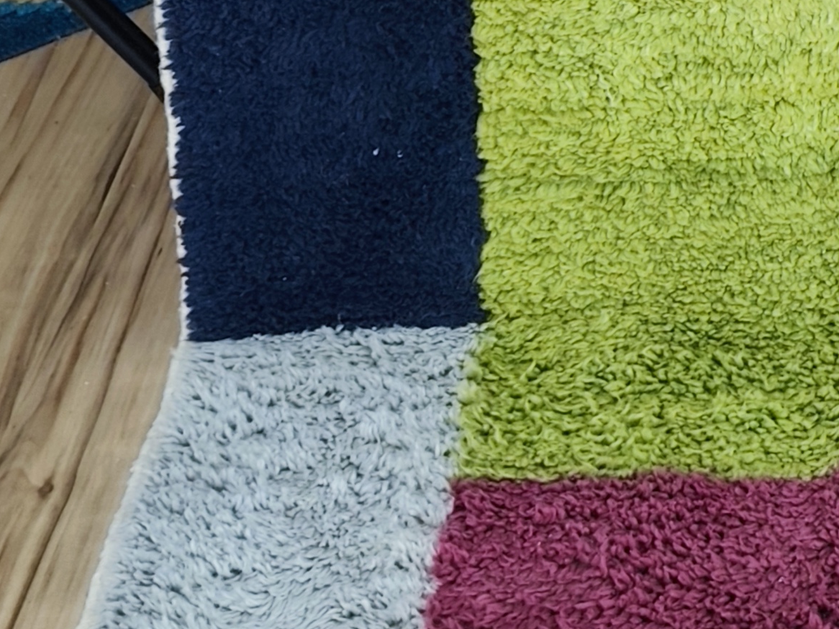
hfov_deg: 19.1
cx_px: 971
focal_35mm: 98
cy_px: -539
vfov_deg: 13.4
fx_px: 2375
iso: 500
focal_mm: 6.19
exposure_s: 1/120
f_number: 1.65
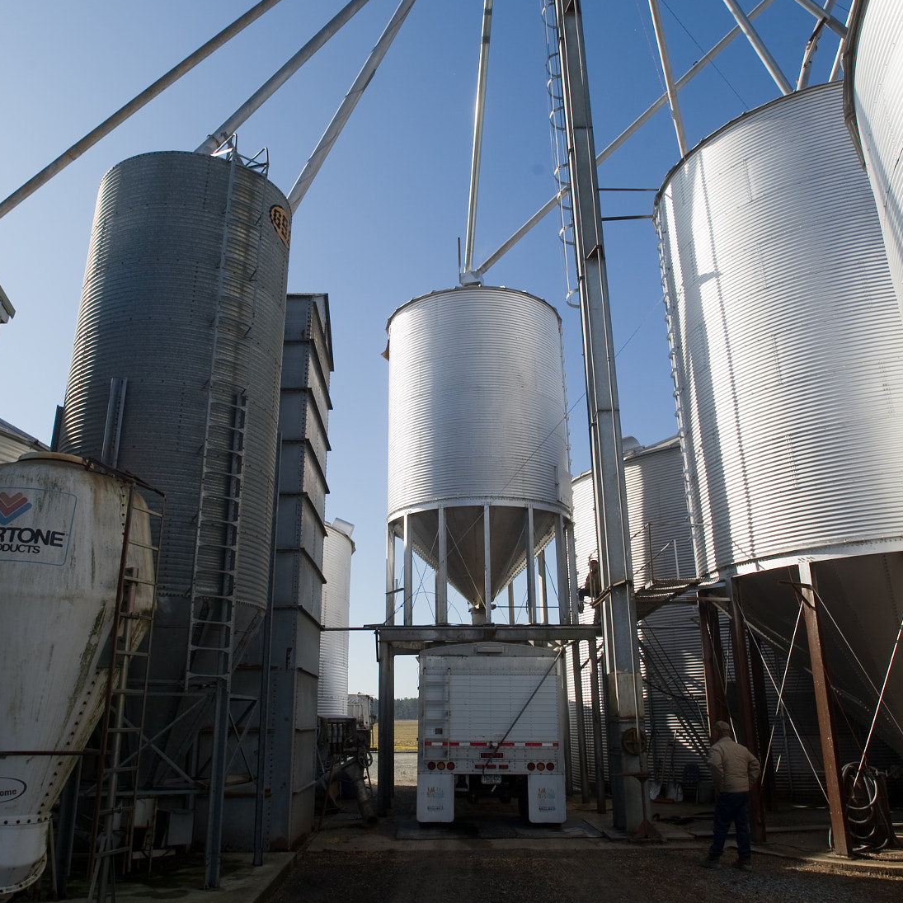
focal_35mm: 27
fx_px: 797
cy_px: 425
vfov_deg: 59.0
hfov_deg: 59.1
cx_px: 451
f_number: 9
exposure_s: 1/320
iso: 200
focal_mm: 17
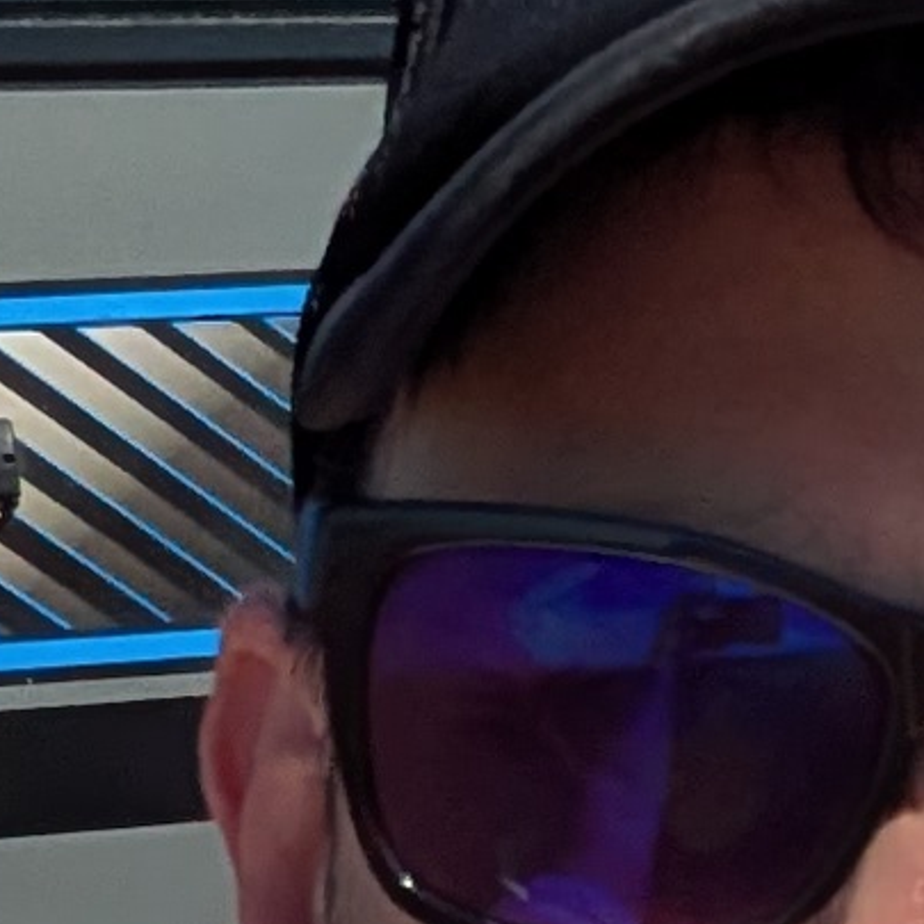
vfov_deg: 9.4
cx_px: 2813
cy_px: 721
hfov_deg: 8.0
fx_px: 5587
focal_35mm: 185
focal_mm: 2.74
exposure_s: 1/3472
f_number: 2.2
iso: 45
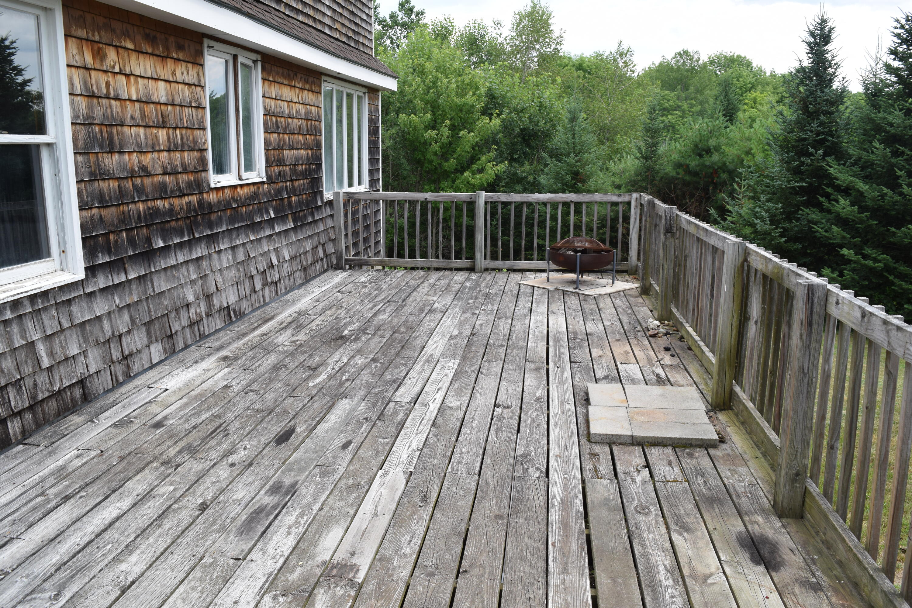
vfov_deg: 43.6
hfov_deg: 61.9
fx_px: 760
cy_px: 304
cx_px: 456
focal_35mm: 30
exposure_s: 1/250
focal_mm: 20
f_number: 8
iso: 200
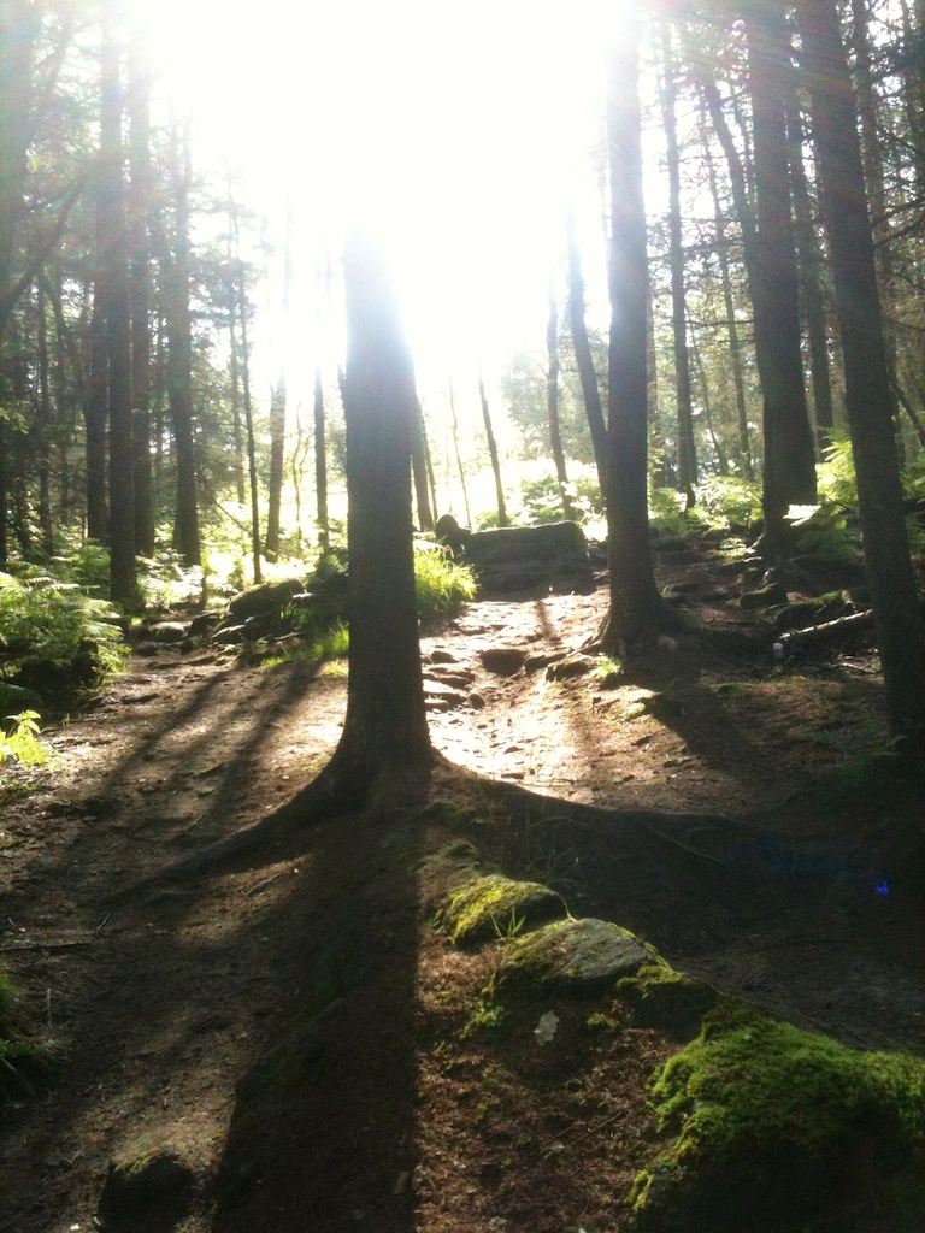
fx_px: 1247
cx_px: 462
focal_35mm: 35
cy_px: 616
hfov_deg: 40.7
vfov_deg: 52.6
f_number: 2.8
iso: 100
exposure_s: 1/120
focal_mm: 3.85
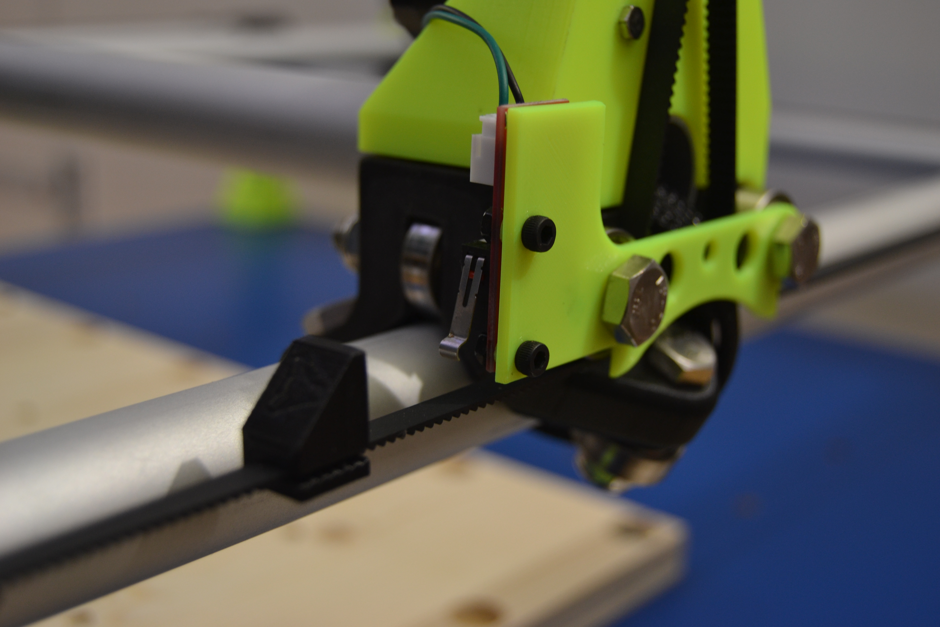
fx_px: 1332
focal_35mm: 51
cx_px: 470
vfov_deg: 26.5
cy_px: 314
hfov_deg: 38.9
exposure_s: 1/30
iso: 400
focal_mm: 34
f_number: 4.5
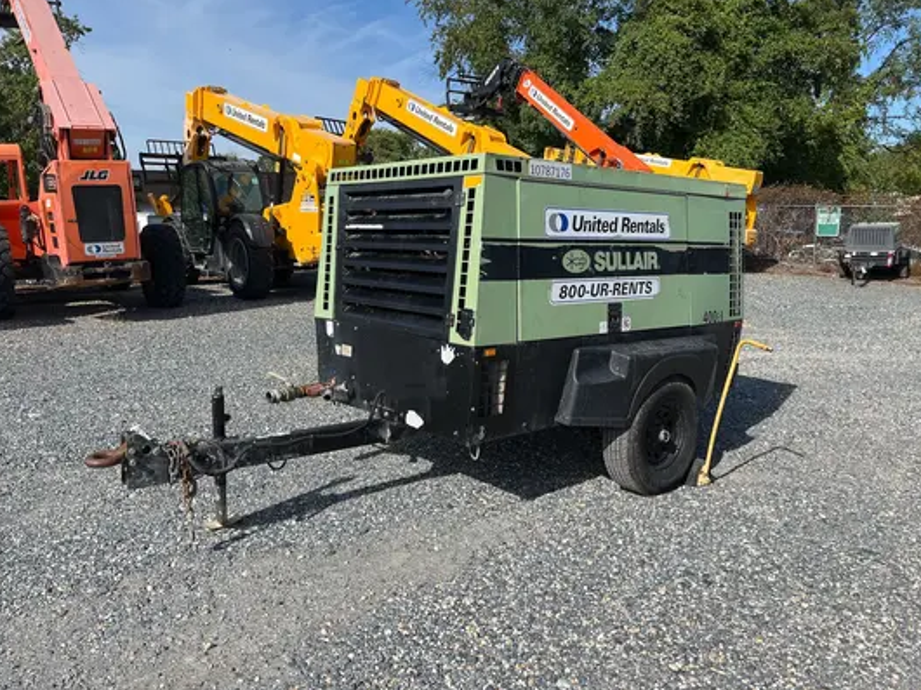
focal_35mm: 27
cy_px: 338
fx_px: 718
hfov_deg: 65.3
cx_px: 466
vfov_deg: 51.3
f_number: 1.6
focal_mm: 5.1
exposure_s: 1/3049
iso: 50
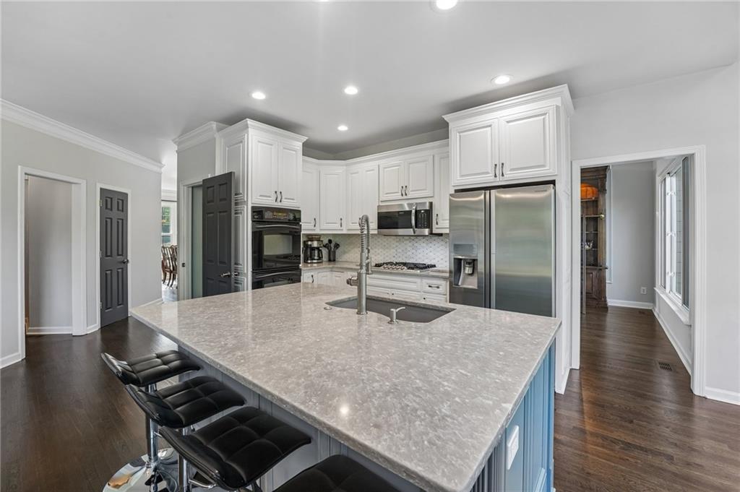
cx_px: 370
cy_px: 246
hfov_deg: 104.3
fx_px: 288
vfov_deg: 81.1
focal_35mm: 14
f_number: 8
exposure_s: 1/13
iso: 320
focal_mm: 14
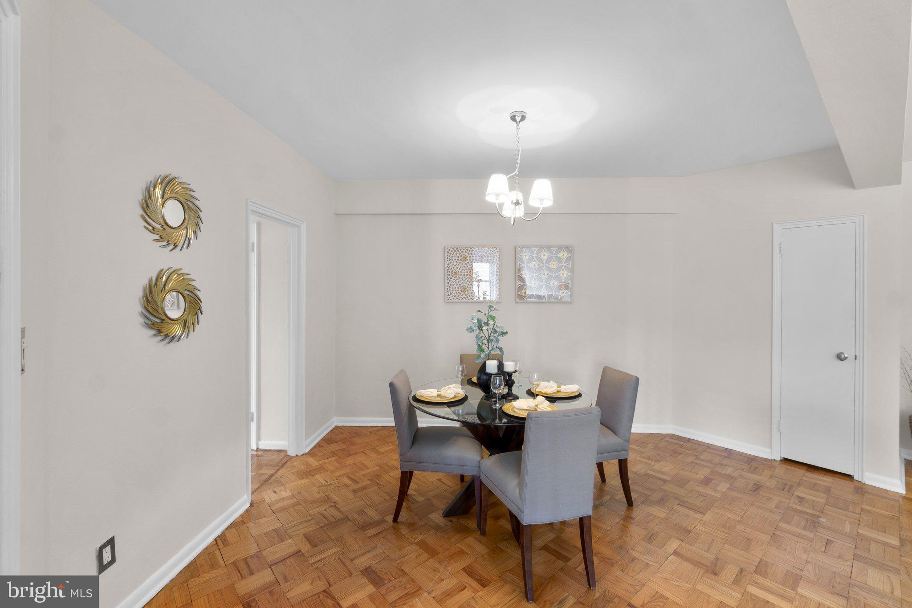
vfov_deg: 77.3
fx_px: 380
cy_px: 304
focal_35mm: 15
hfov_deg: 100.4
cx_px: 456
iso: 200
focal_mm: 10
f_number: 8
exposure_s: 1.3
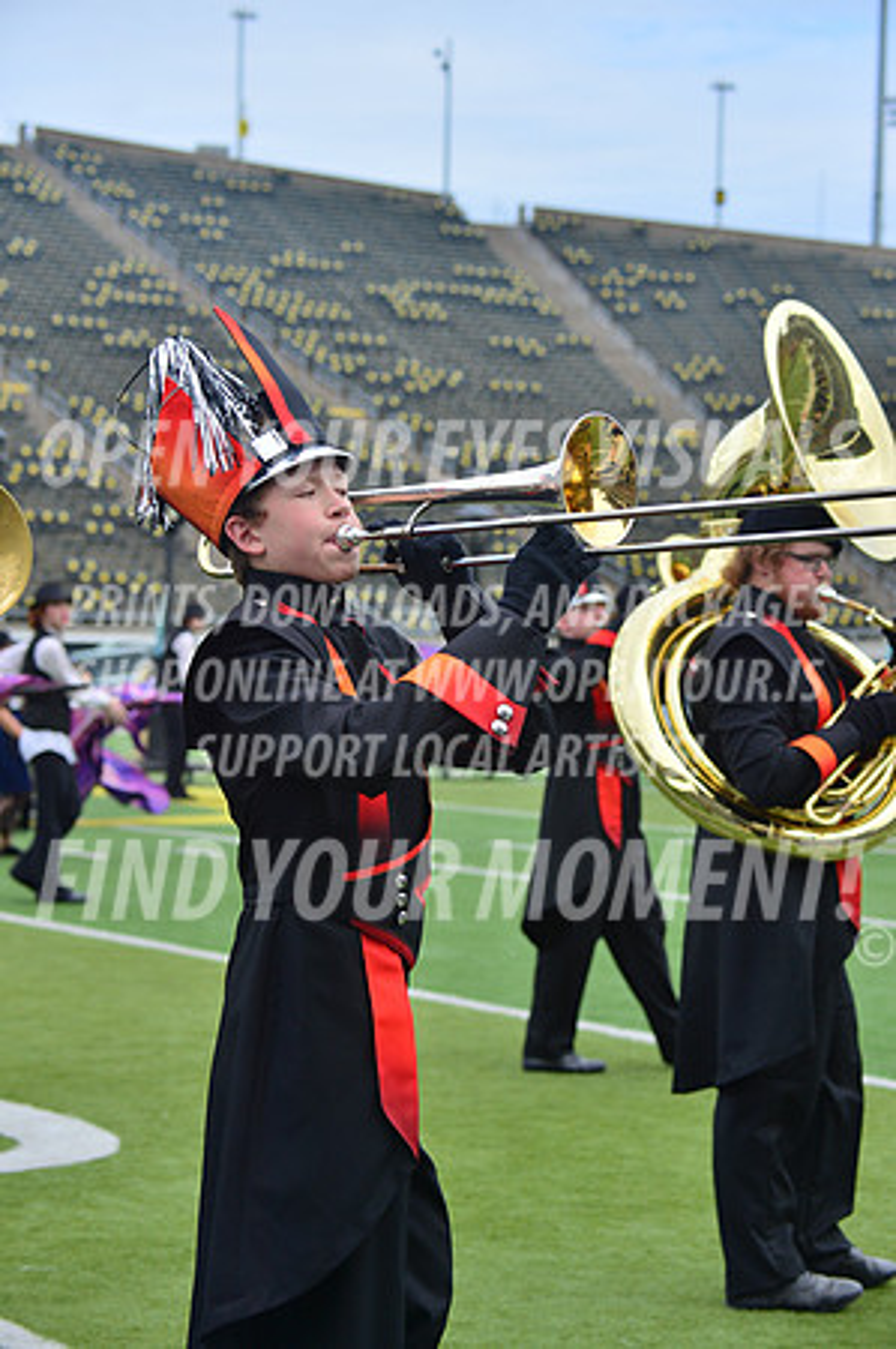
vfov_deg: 23.7
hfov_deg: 15.9
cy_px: 674
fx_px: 3218
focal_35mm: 86
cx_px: 448
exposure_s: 1/1000
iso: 200
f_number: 5.6
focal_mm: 86
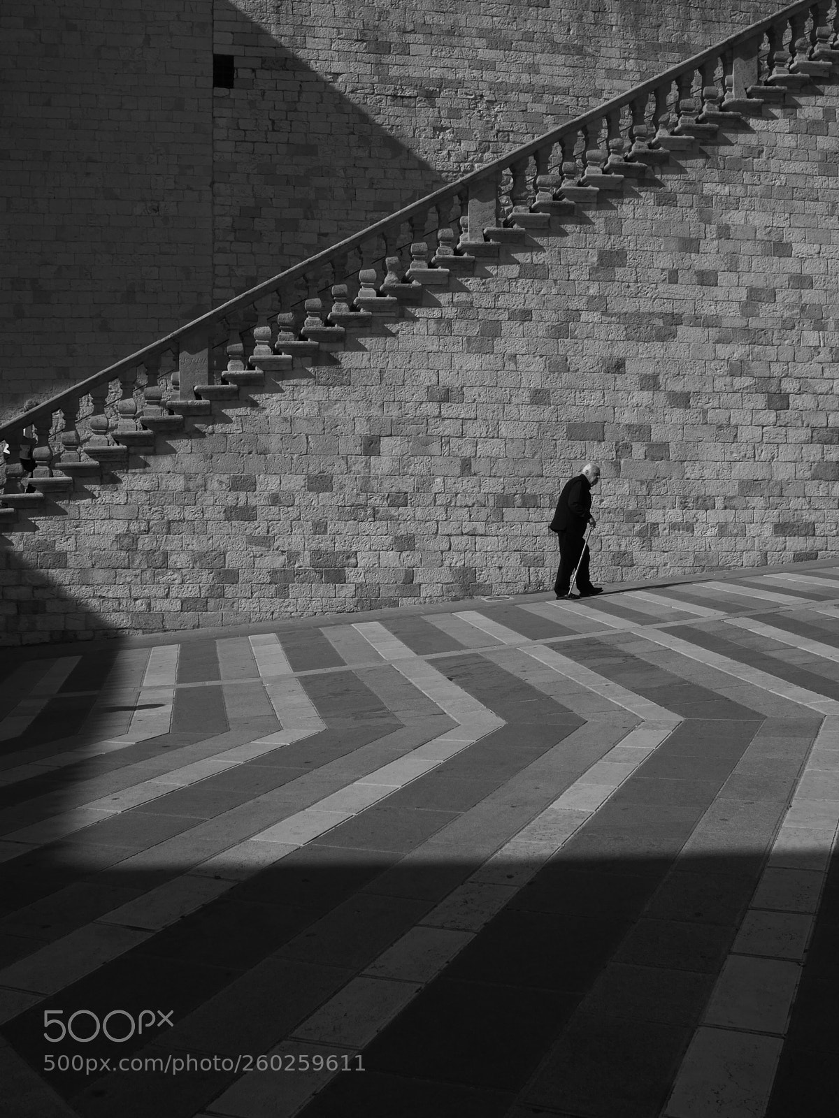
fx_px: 1228
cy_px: 559
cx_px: 420
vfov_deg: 49.0
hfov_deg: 37.7
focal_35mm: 38
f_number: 8
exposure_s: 1/1000
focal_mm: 19
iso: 200
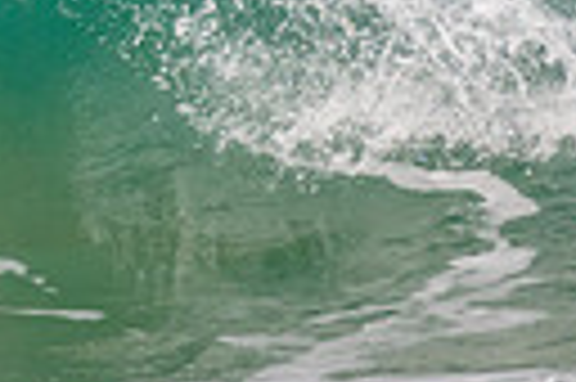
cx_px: -464
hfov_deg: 0.6
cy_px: -371
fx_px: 57878
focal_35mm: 3622
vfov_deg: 0.4
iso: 1600
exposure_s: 1/2000
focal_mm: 800
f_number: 11
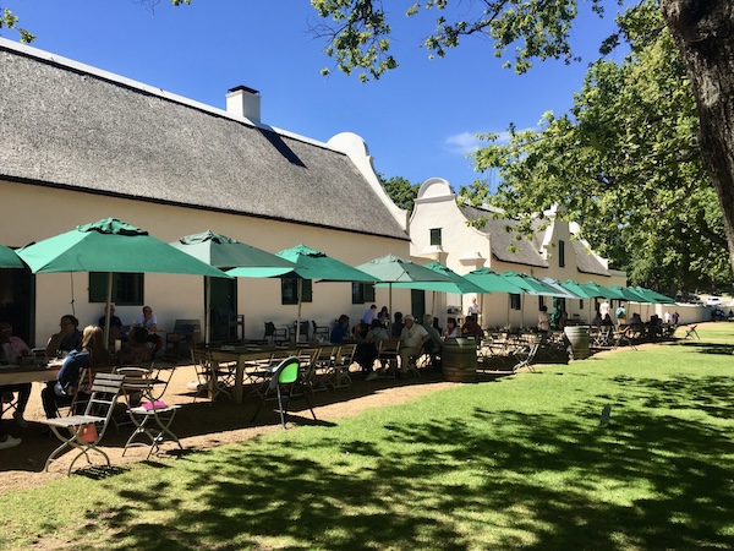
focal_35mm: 29
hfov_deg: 61.7
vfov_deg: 48.2
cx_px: 367
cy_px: 276
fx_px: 615
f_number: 2.2
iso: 32
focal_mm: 4.15
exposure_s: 1/1130
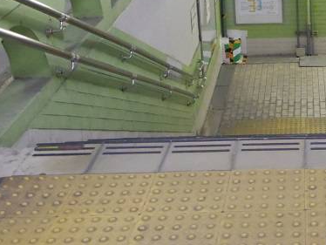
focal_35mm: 77
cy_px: -16
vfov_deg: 18.5
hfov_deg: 24.5
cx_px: 304
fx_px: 726
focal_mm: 6.6
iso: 1250
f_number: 3.2
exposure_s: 1/60
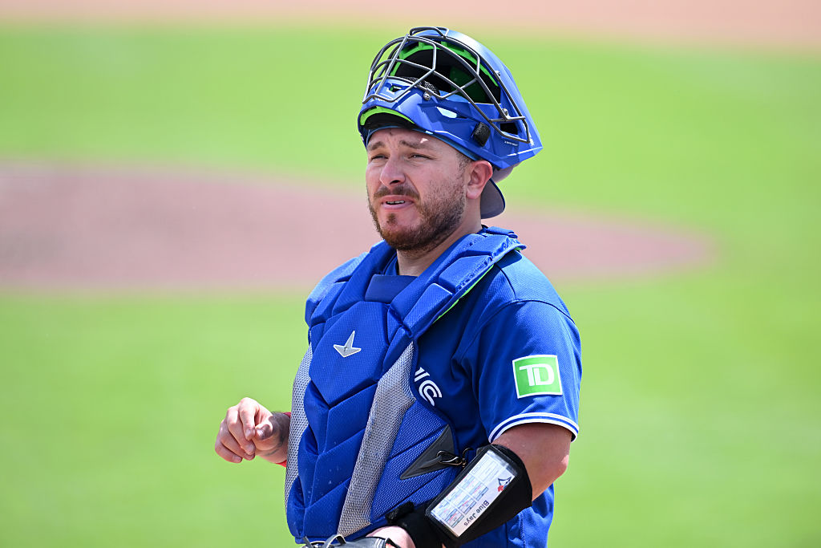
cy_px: 274
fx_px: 9123
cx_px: 410
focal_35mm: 400
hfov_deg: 5.2
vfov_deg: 3.4
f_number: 4
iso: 640
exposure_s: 1/4000
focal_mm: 400
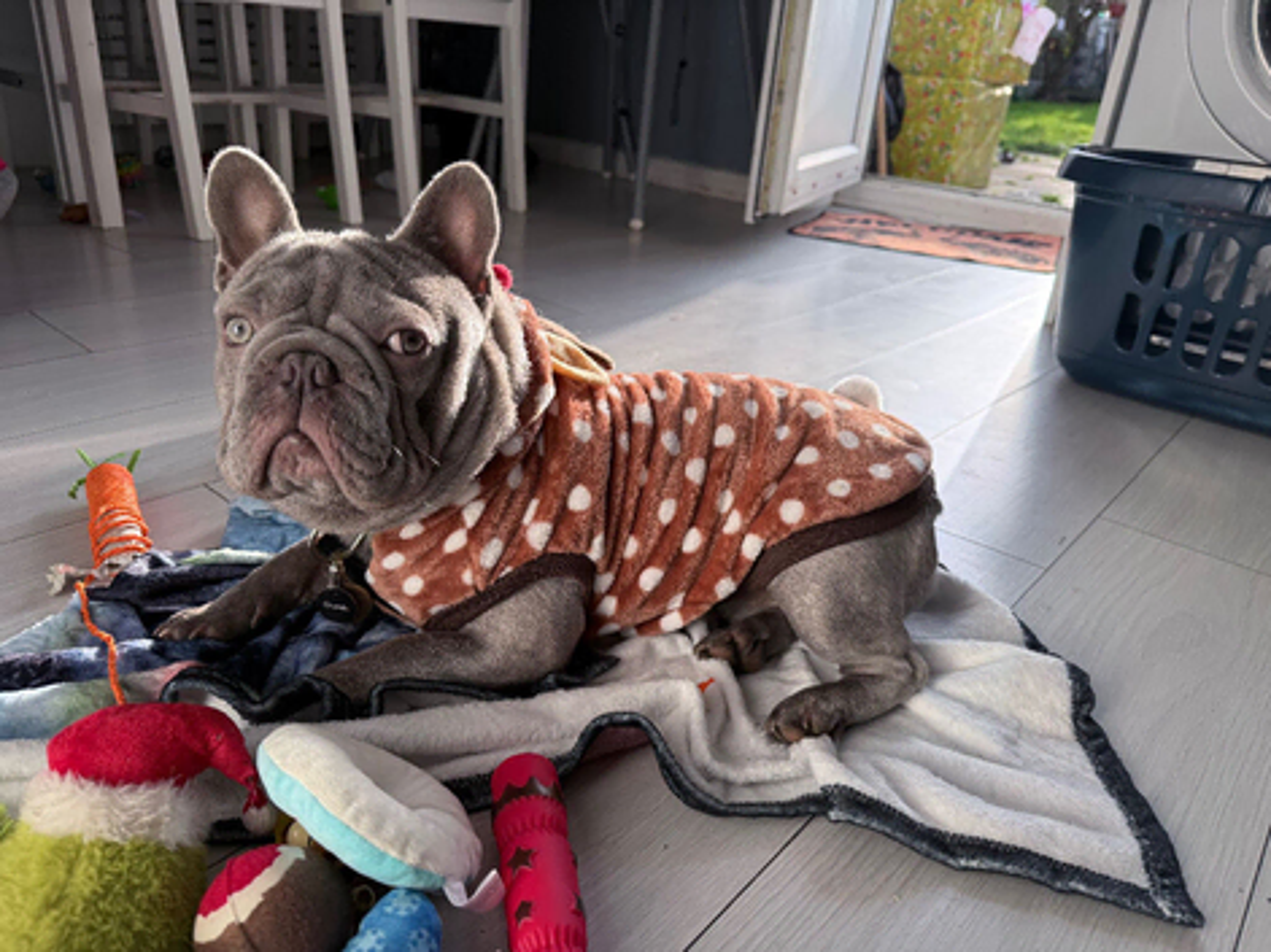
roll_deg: -5.3
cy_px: 476
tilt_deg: -24.6
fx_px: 881
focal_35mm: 24
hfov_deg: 71.6
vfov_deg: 56.8
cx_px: 636
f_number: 1.78
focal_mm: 6.76
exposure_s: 1/992
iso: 100
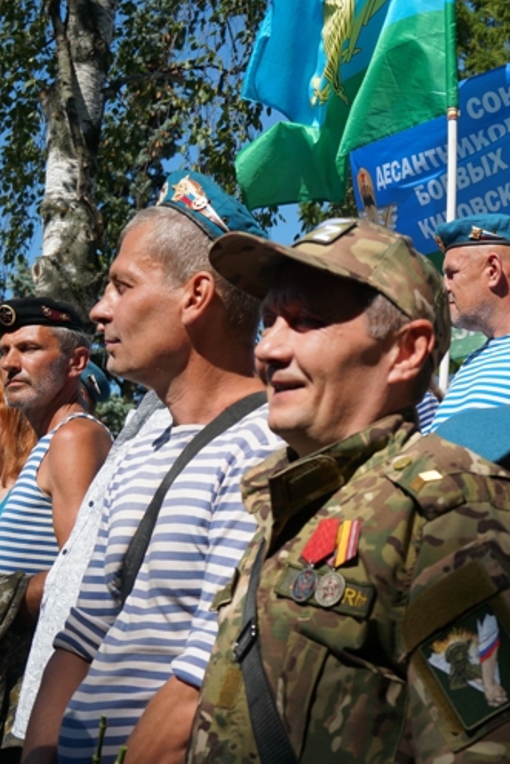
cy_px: 380
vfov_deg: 33.9
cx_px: 464
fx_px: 1253
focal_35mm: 59
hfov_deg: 22.4
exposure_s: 1/800
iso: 100
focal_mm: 26
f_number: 4.5
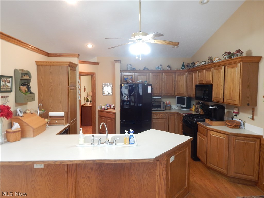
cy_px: 99
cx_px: 132
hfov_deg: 76.4
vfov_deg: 61.1
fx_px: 168
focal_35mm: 22
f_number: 3
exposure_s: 1/8
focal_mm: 4
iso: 125
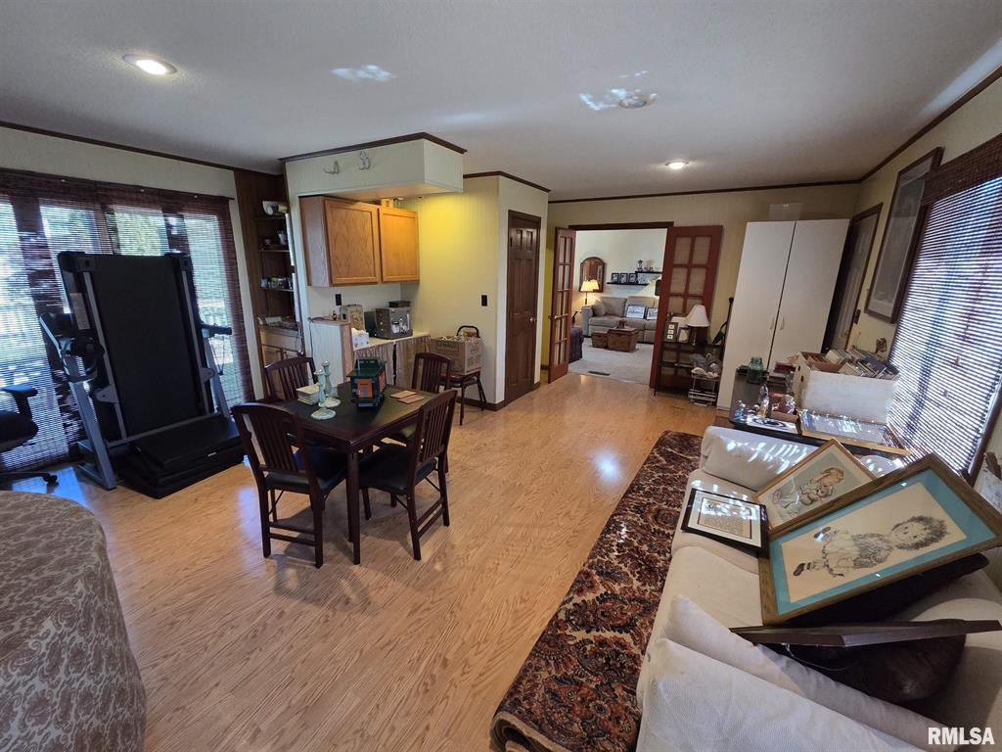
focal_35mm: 13
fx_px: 376
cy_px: 376
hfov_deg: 106.2
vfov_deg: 89.9
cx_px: 501
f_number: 2.2
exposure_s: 1/60
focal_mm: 2.2
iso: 500
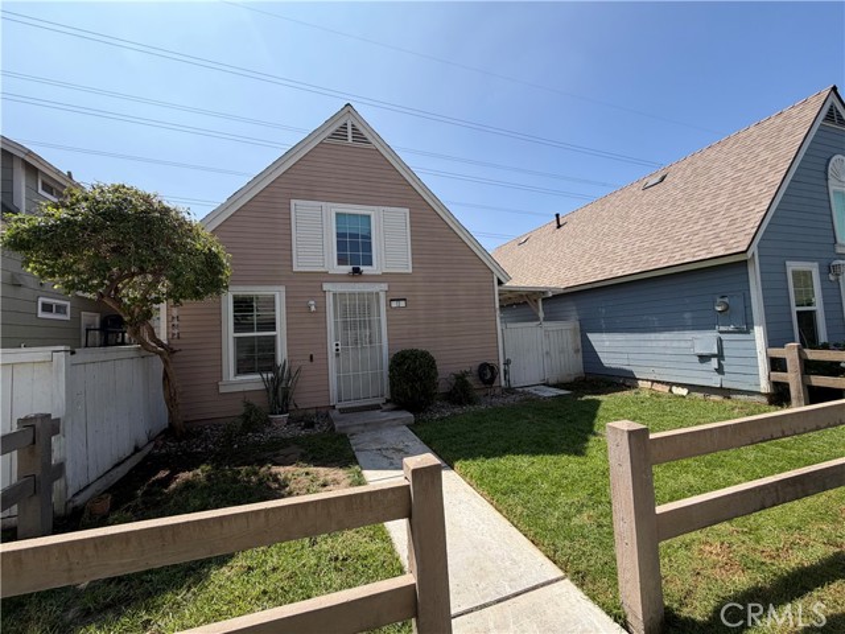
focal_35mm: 14
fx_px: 342
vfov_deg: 85.7
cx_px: 422
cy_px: 317
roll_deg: +3.4
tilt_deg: +4.0
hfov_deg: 102.1
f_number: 2.2
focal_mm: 2.22
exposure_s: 1/830
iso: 20
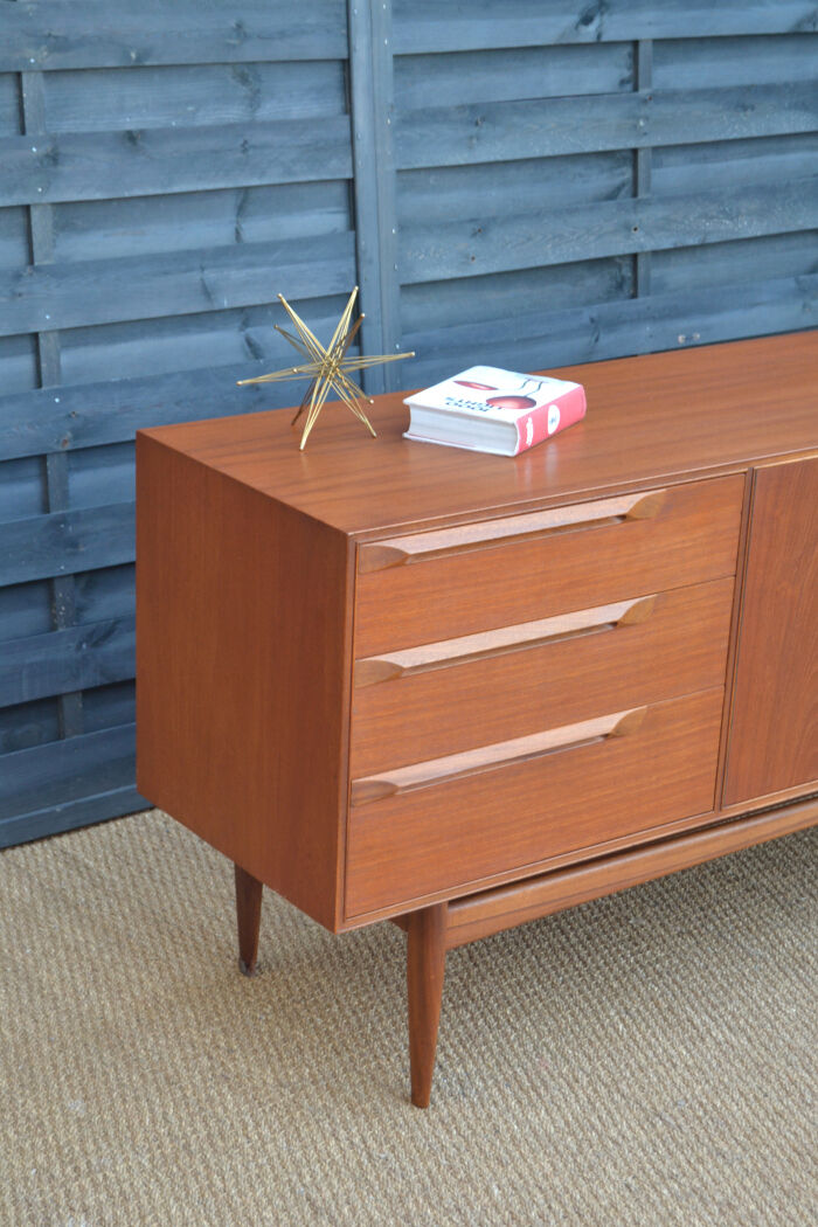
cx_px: 409
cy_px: 614
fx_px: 2300
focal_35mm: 68
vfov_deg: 29.9
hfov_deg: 20.2
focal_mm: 45
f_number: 5.3
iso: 400
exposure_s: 1/60
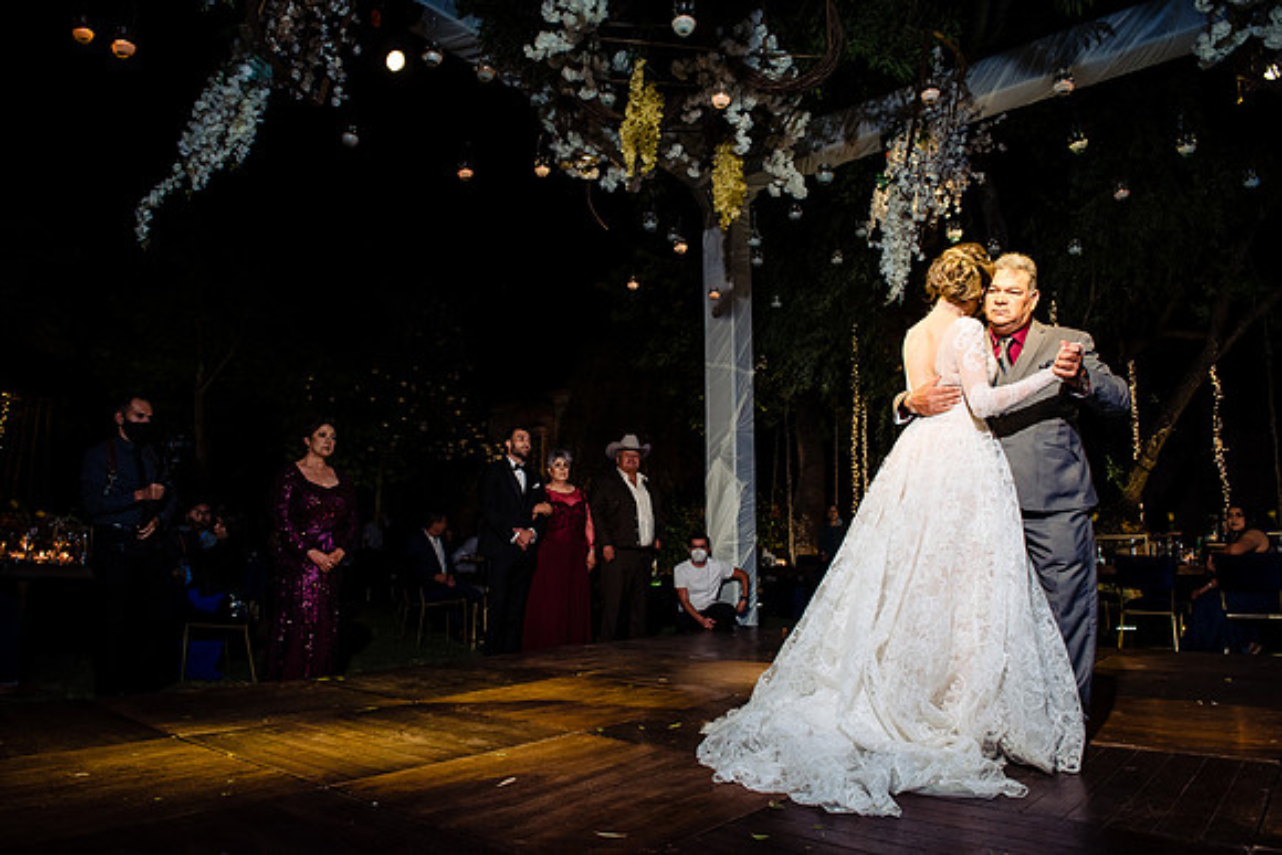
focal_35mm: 24
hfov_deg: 73.7
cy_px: 428
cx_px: 641
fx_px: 855
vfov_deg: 53.2
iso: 1600
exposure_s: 1/200
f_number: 6.3
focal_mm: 24
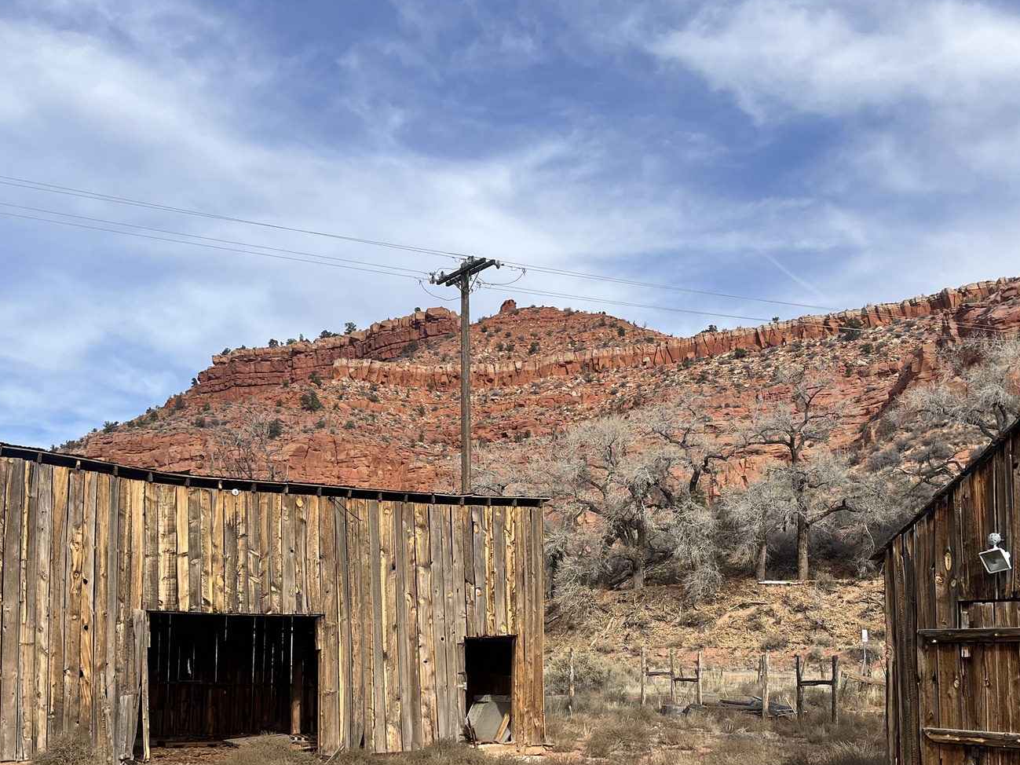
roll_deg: -0.1
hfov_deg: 45.7
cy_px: 584
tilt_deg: +5.3
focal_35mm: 41
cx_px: 553
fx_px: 1208
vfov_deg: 34.3
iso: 50
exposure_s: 1/2967
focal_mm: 5.1
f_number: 1.6
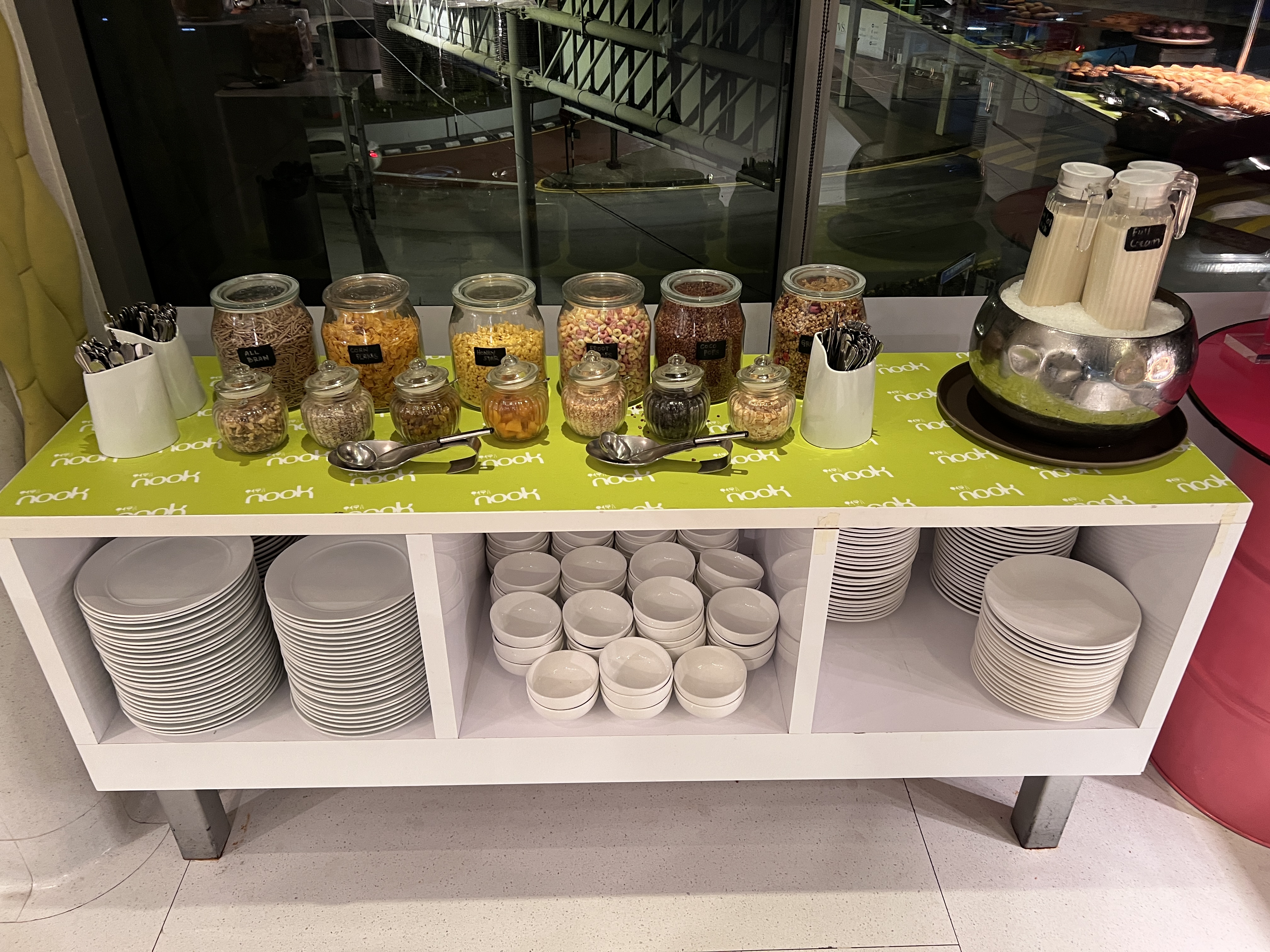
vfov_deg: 53.1
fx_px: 954
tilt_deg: -32.9
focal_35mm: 26
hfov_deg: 67.3
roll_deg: +0.0
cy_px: 476
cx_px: 635
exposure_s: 1/50
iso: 160
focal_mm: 5.7
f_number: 1.5
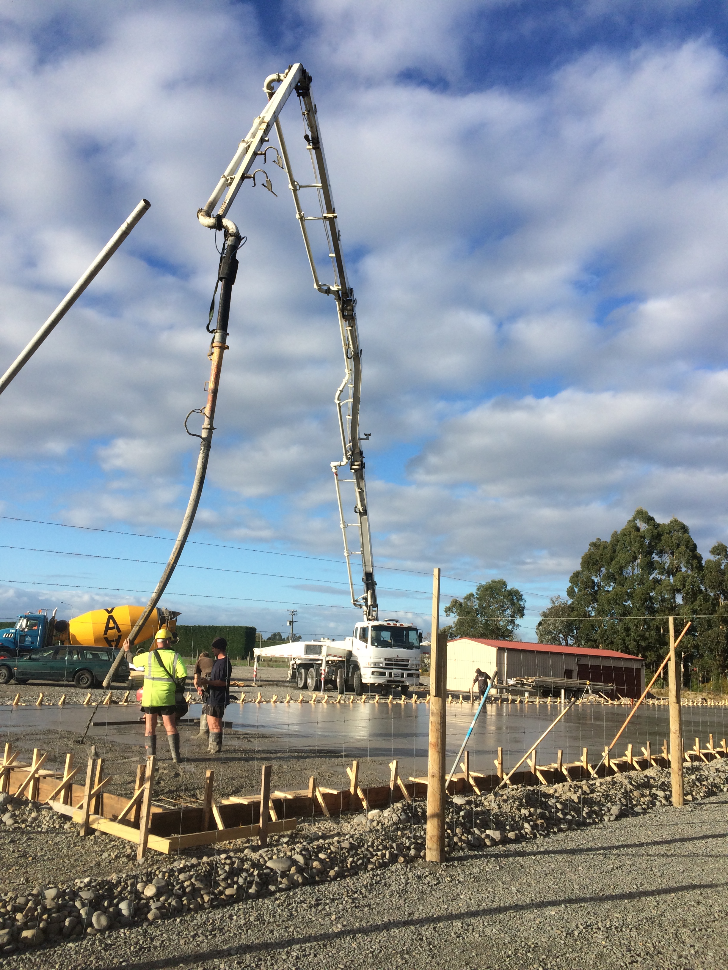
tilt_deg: +12.6
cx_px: 364
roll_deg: -1.4
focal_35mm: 29
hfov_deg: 48.2
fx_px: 813
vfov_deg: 61.7
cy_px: 485
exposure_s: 1/1953
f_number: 2.2
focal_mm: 4.15
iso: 32
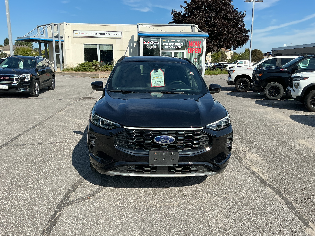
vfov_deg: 48.2
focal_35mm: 29
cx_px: 158
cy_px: 118
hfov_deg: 61.7
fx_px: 264
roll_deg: -0.8
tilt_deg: -10.3
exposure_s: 1/1730
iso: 25
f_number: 1.8
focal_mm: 3
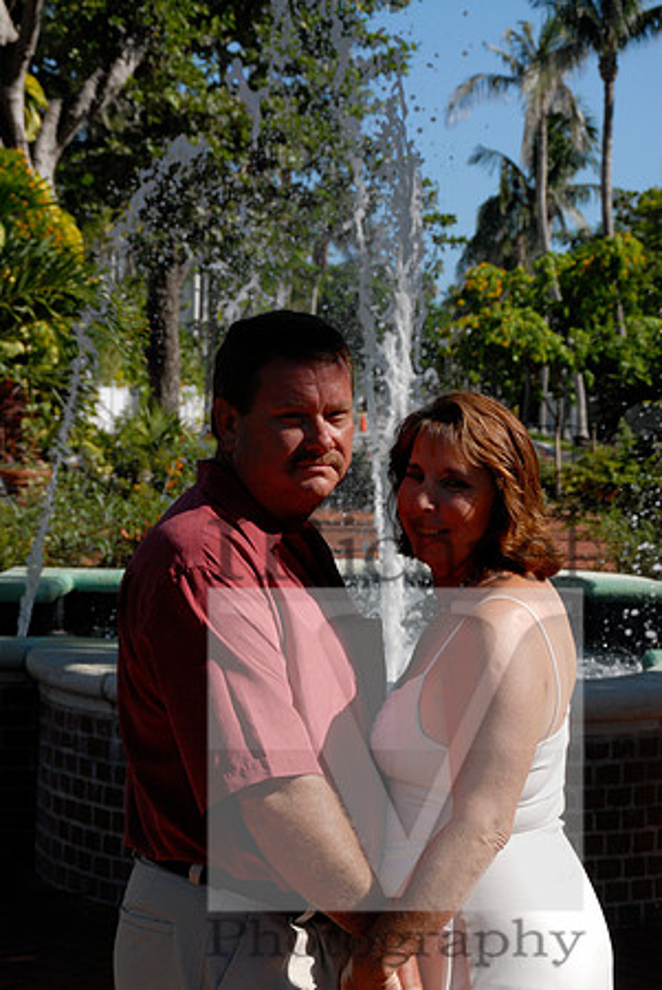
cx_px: 331
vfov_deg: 20.9
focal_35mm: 98
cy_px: 495
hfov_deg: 14.1
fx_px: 2683
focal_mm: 65
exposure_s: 1/500
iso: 320
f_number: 11
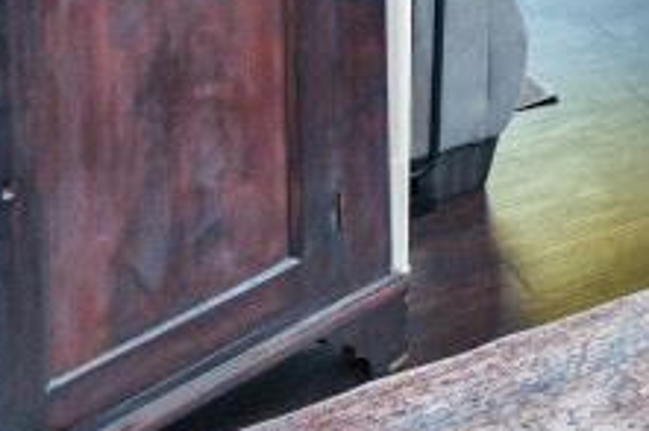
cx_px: 1736
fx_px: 1711
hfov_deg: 13.0
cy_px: -639
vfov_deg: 11.6
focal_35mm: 95
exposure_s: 1/60
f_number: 4
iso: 400
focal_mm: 14
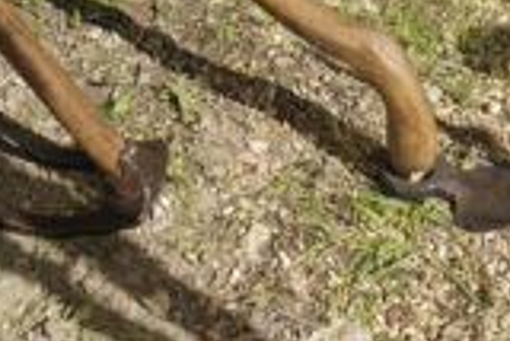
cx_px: 312
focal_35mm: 90
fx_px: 1276
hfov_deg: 22.6
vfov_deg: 15.0
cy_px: 5
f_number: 9
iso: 200
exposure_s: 1/400
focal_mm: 24
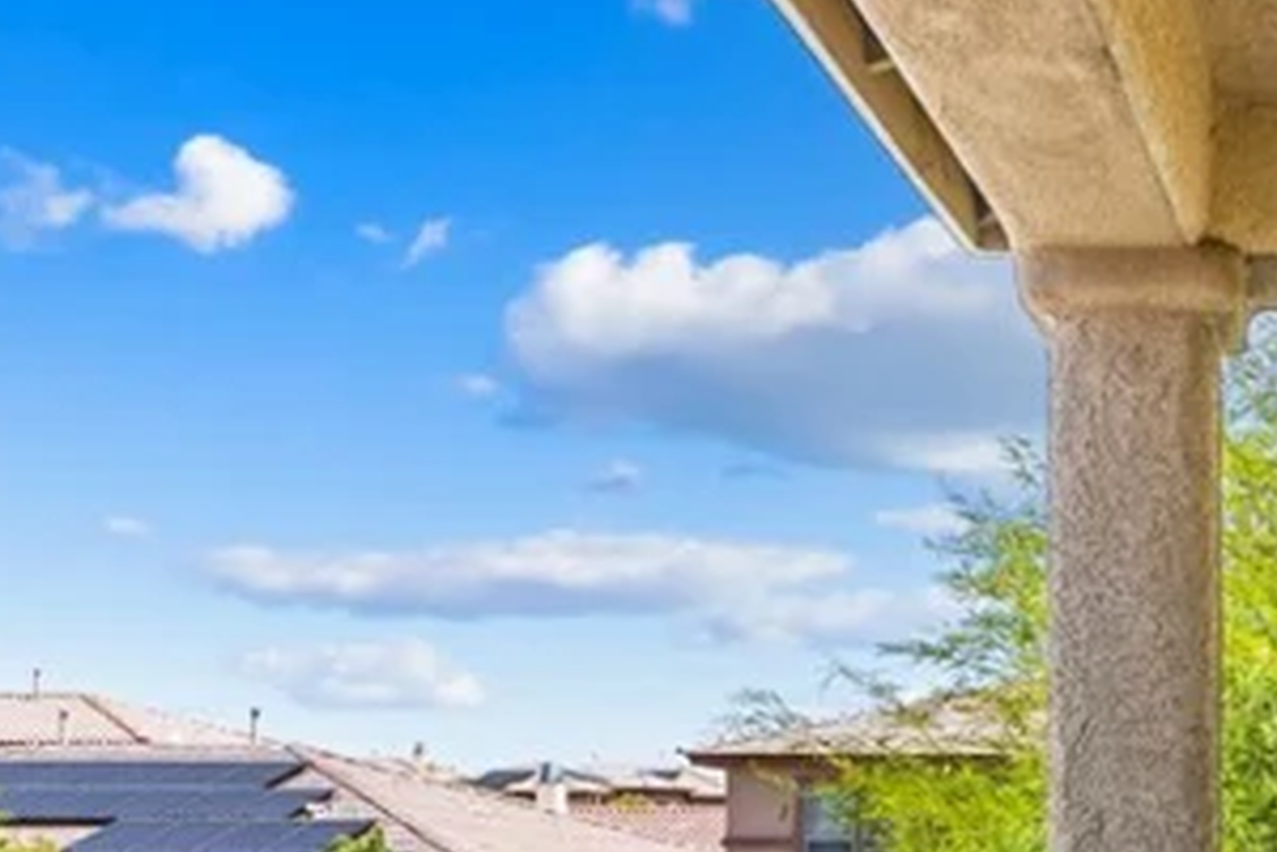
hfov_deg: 30.5
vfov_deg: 22.5
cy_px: 850
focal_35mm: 58
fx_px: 2057
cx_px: 1439
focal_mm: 17
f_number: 8
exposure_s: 1/8000
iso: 400
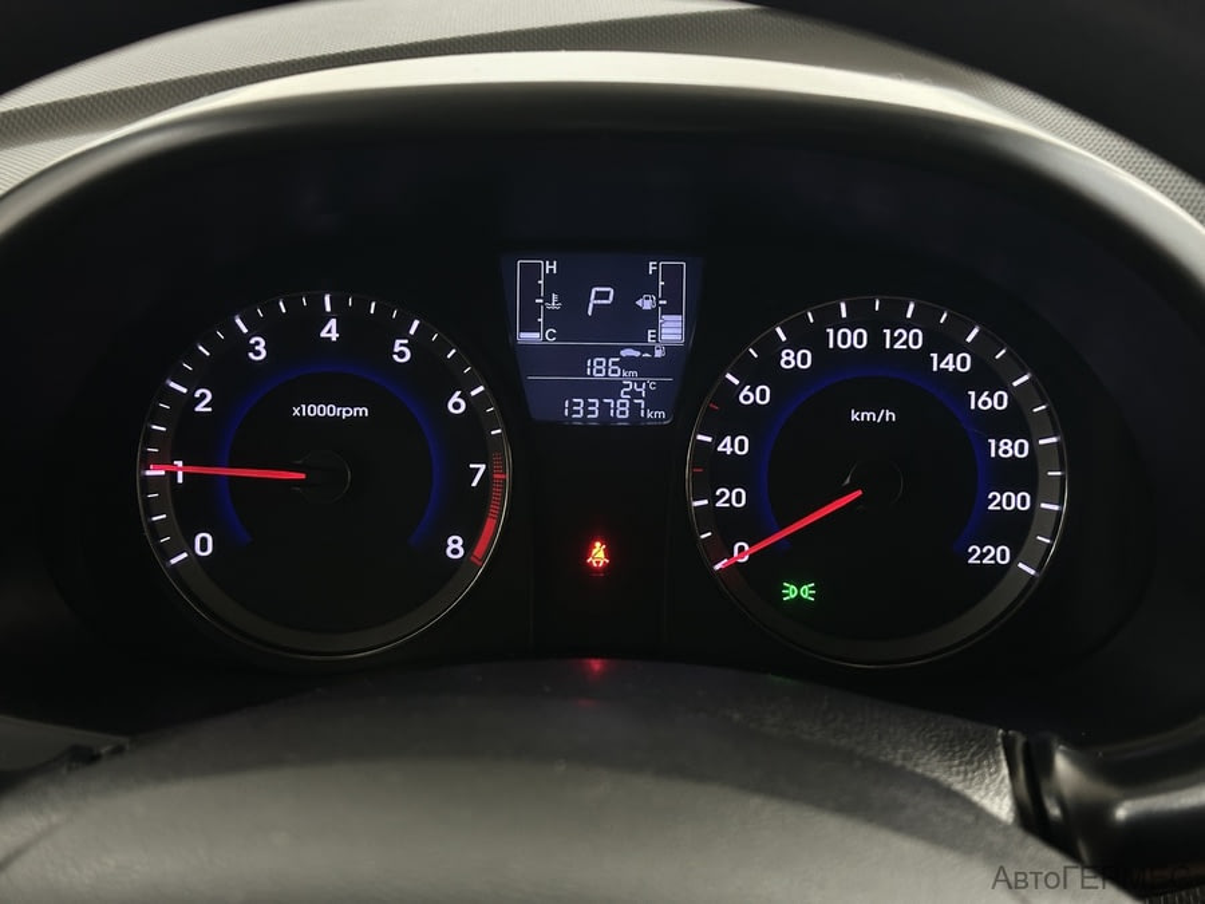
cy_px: 452
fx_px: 1671
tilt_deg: -23.4
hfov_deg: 39.7
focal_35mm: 48
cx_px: 602
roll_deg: +0.2
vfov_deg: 30.3
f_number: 1.78
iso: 320
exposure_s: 1/33
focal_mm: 6.86
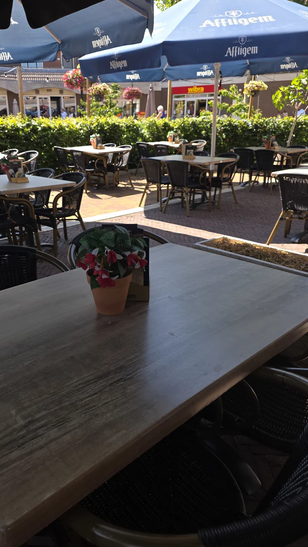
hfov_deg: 44.1
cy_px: 265
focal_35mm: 26
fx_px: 378
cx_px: 118
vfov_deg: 71.9
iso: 12
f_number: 1.7
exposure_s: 1/194
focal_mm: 6.25
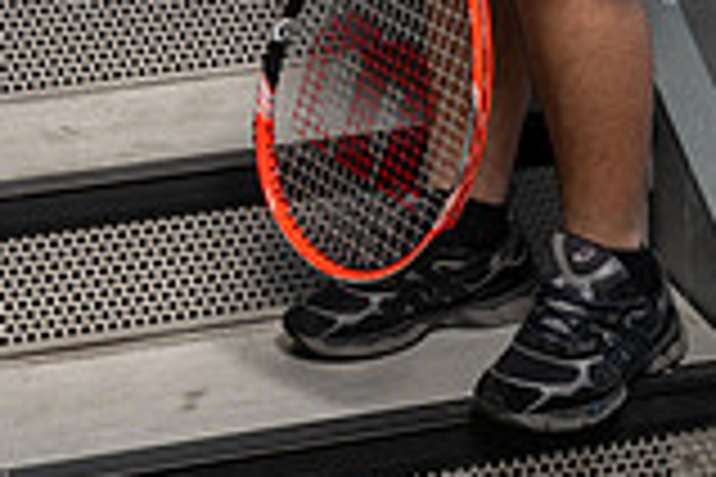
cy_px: -513
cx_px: 266
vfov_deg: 9.7
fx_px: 2585
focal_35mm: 130
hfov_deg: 15.7
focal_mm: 46
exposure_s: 1/250
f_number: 8
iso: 250
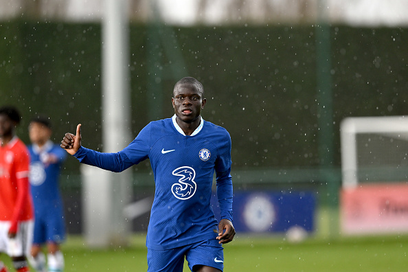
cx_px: 204
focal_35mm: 400
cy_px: 136
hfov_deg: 5.2
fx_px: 4533
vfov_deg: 3.4
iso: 1000
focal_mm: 400
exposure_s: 1/1000
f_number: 4
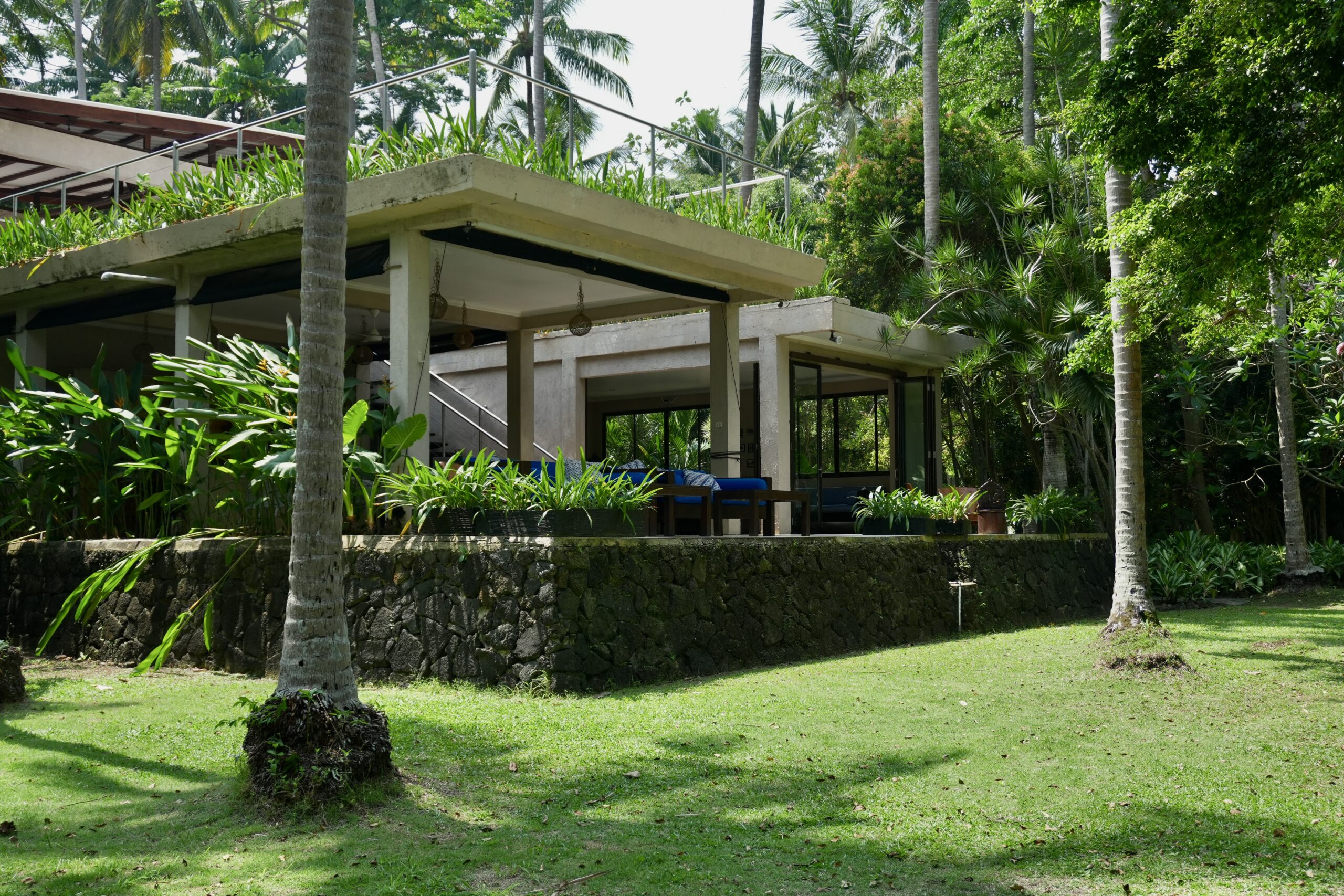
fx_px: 1400
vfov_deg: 35.5
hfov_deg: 51.3
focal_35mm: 38
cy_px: 448
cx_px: 672
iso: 320
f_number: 4.5
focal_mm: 25
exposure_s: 1/800
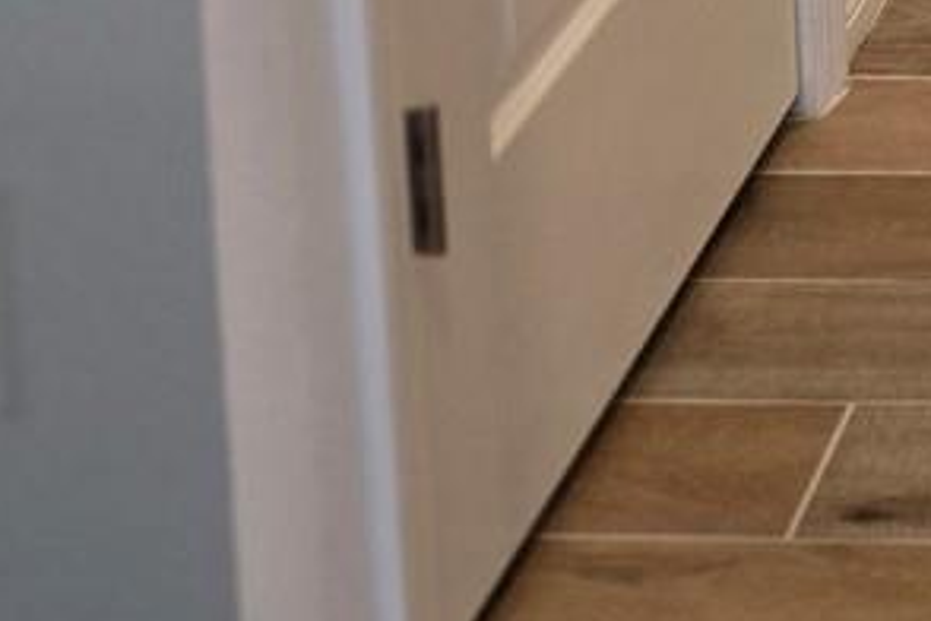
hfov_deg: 13.8
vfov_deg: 9.2
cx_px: 1758
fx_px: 3362
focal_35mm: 130
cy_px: -995
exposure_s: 1/120
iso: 250
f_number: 1.7
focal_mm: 6.3
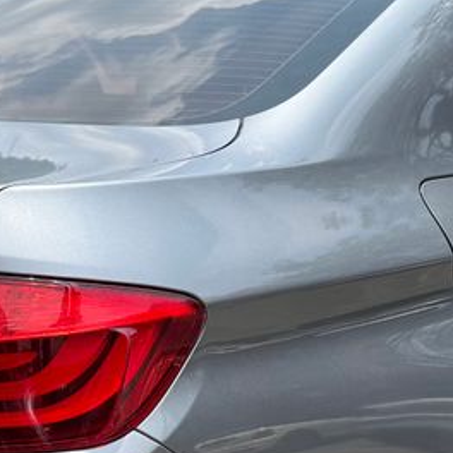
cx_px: 208
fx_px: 1140
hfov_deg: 22.5
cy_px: 353
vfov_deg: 22.2
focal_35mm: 77
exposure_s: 1/3279
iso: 80
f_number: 1.78
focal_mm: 6.76
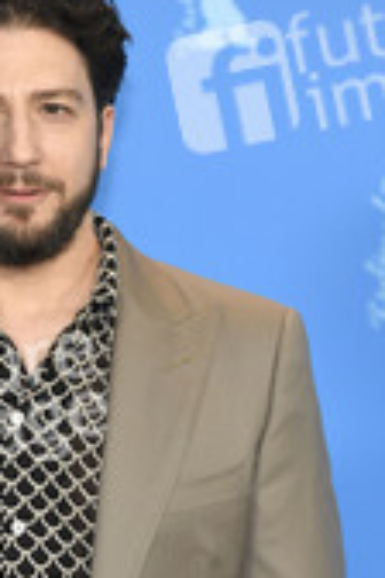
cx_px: 31
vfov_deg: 7.1
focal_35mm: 290
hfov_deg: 4.7
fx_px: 4652
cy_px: 588
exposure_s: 1/400
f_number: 3.2
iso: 640
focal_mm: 122
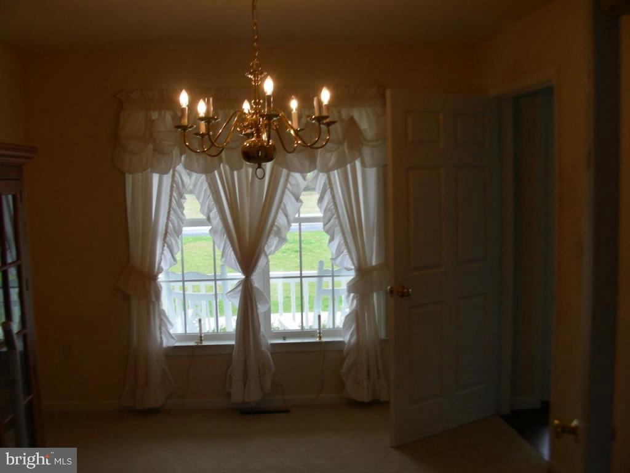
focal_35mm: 38
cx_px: 315
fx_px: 692
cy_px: 236
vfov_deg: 37.7
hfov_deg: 49.0
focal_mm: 6.3
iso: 50
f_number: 3.5
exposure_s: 1/46
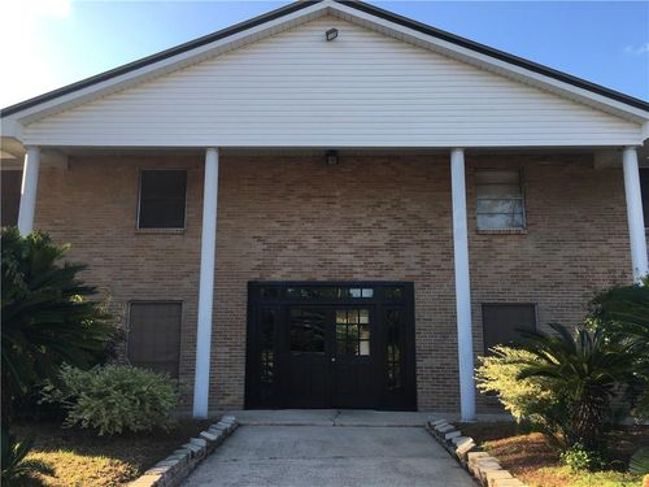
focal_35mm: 29
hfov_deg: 61.7
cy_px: 244
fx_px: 544
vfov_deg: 48.2
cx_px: 324
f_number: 2.2
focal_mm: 4.15
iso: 25
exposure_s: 1/371
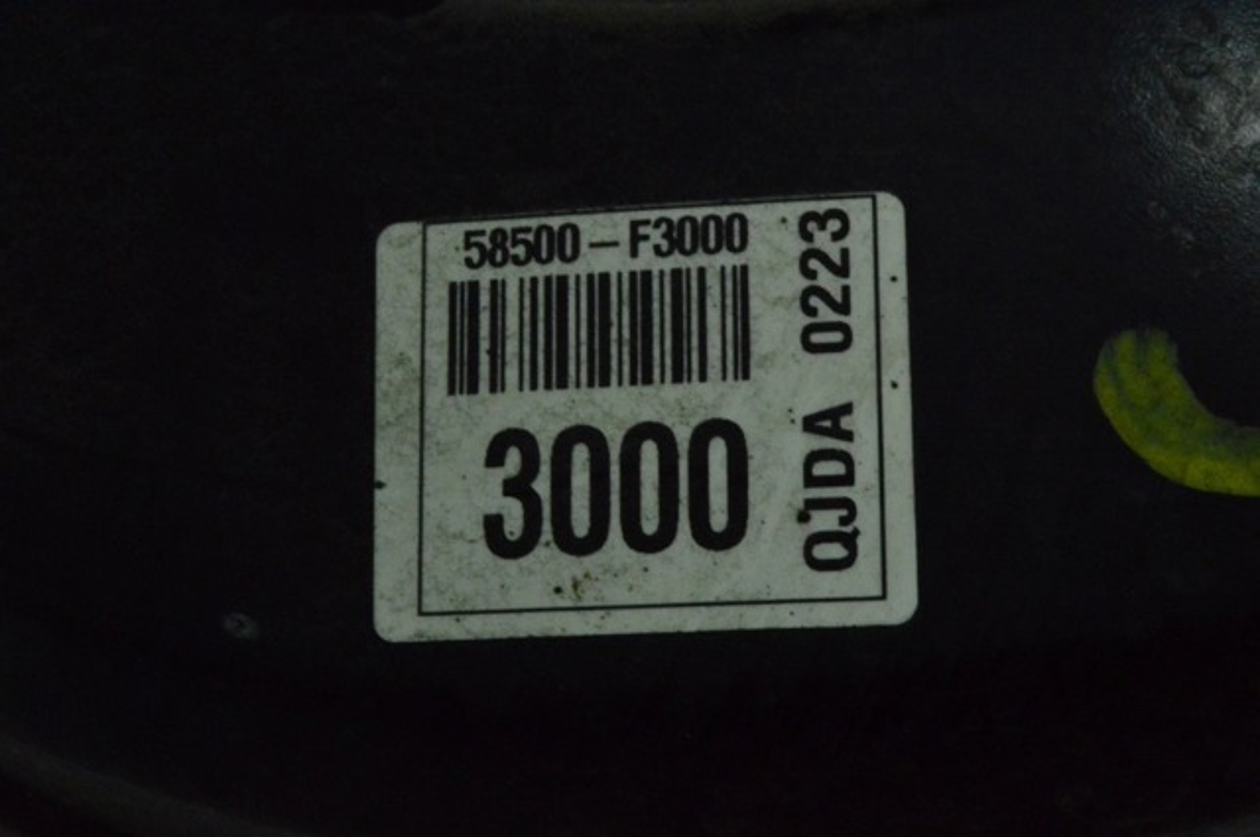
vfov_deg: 16.5
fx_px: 2884
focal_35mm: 82
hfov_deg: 24.6
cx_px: 630
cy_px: 418
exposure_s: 1/50
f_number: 36
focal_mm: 55
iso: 6400
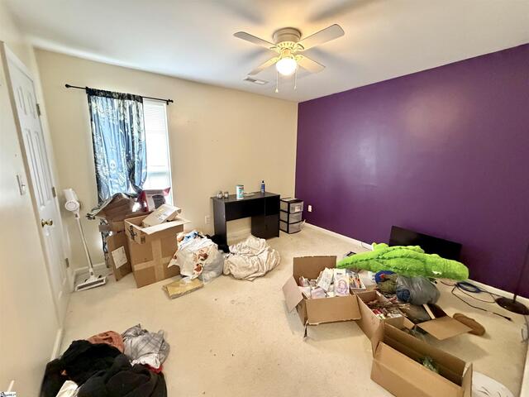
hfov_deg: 102.1
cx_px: 264
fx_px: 214
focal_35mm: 14
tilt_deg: -11.8
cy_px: 198
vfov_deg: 85.7
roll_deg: +1.0
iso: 640
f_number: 2.2
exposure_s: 1/60
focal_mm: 2.22
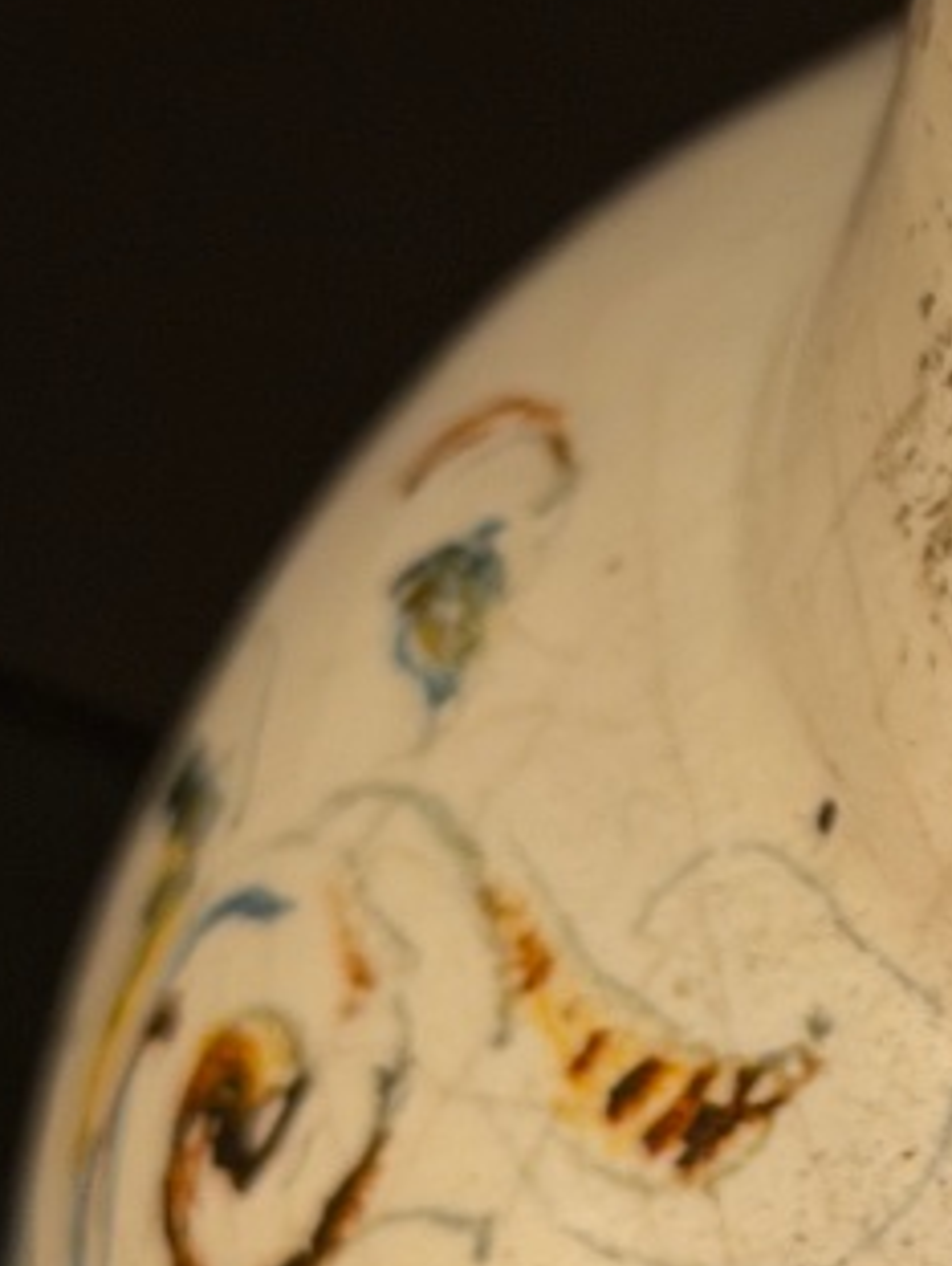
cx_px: 1314
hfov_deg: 7.9
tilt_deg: -43.8
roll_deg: -8.4
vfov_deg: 10.7
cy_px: 879
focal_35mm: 185
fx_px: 6770
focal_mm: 6.76
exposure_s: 1/50
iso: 125
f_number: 1.78
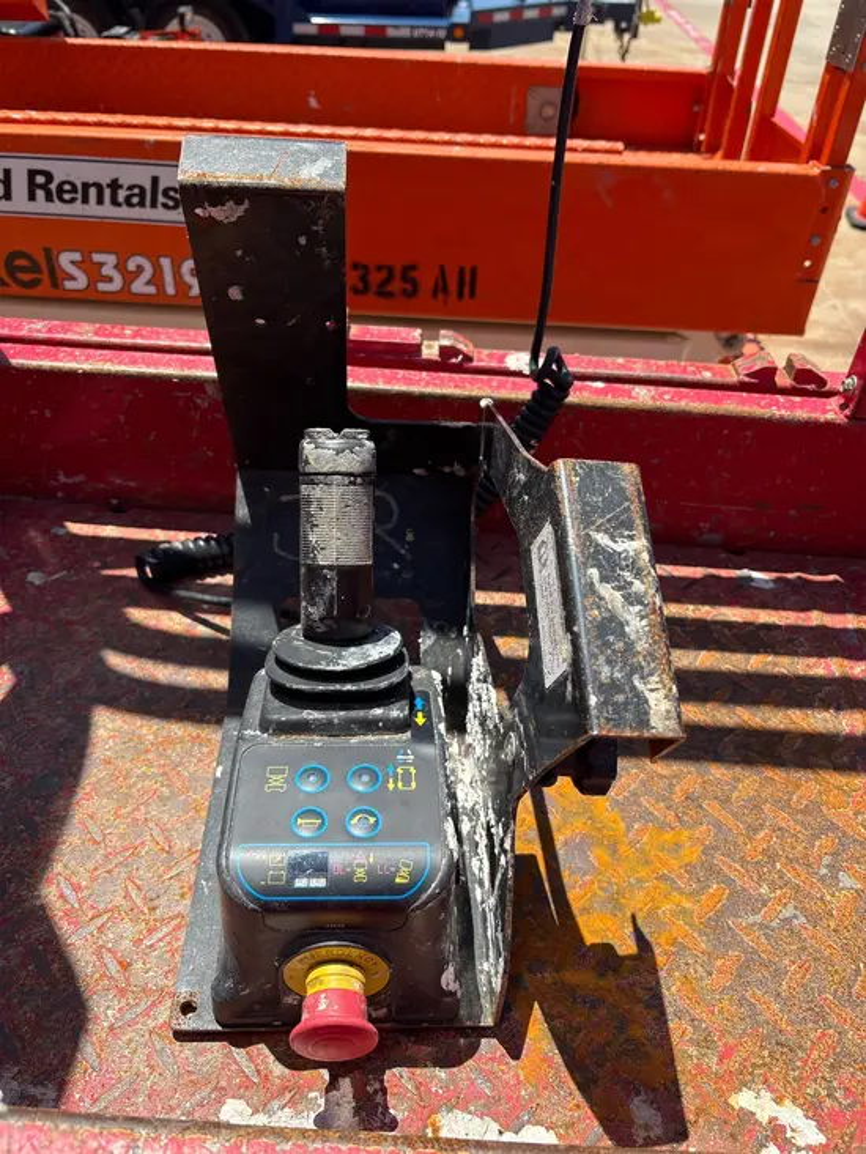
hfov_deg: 53.1
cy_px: 577
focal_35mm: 26
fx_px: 867
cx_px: 433
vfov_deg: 67.3
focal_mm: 5.96
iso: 50
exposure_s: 1/2105
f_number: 1.6
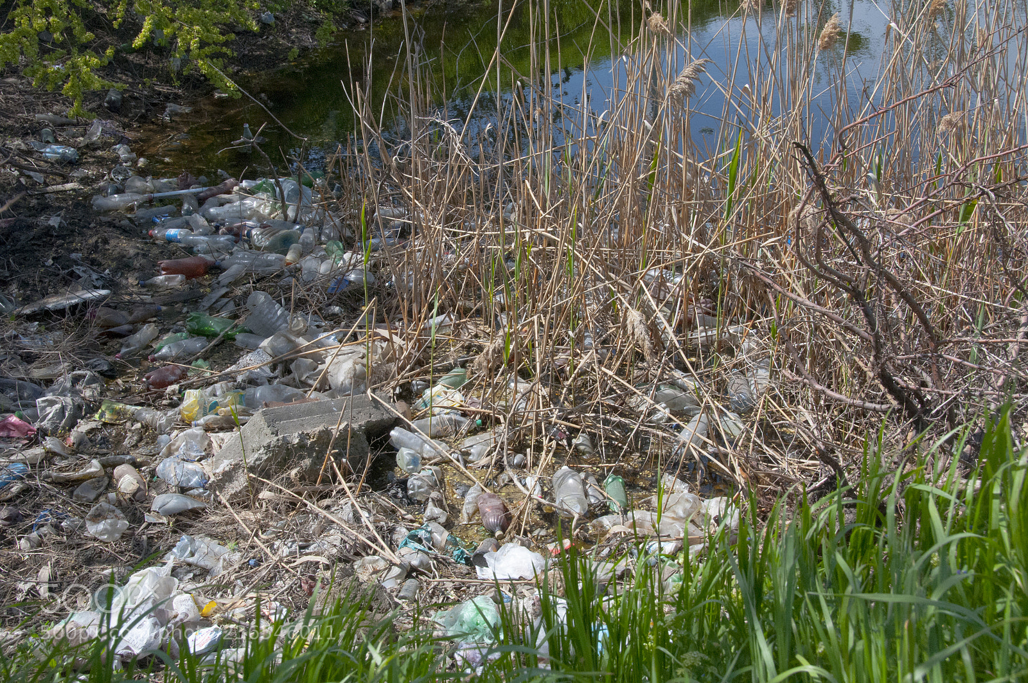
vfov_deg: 26.4
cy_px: 342
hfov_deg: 38.9
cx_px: 514
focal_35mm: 51
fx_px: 1455
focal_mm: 34
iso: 1000
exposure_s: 1/500
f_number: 16
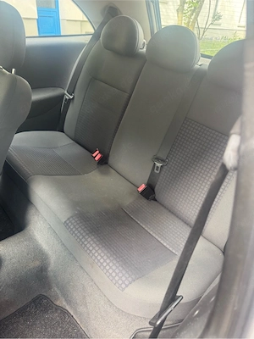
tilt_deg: -31.9
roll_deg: -5.0
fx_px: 235
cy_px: 170
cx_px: 127
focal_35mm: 24
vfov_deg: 71.6
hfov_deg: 56.8
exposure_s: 1/114
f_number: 1.78
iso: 200
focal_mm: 6.76
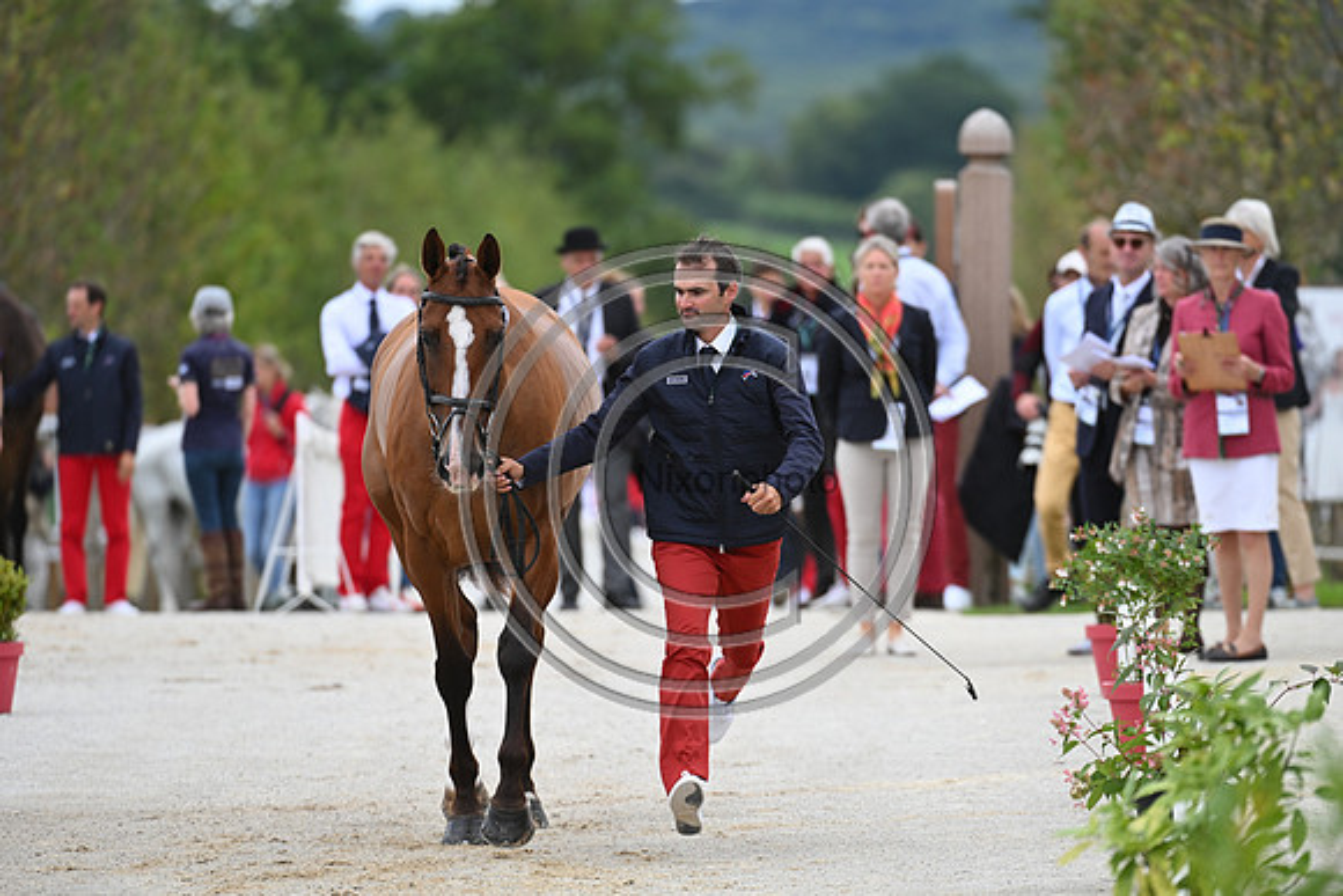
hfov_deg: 5.2
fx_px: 14925
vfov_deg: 3.4
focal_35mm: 400
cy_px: 448
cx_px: 672
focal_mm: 400
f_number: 5.6
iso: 720
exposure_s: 1/1600
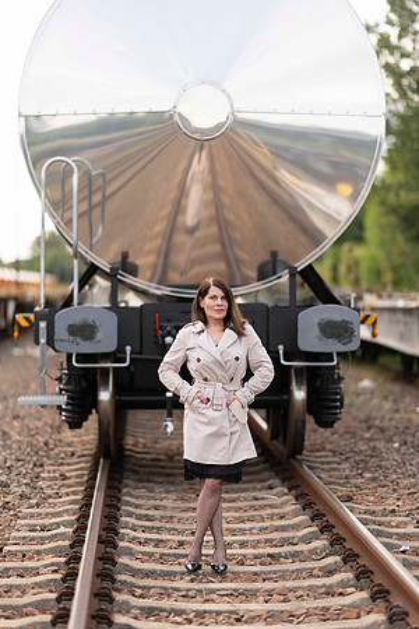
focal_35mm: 105
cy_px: 314
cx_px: 210
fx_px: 1833
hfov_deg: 13.0
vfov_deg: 19.5
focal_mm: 105
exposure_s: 1/1250
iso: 64
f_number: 1.4
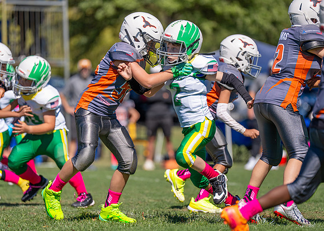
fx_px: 2337
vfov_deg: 5.7
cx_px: 159
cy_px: 106
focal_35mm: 254
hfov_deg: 7.9
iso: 160
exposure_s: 1/4000
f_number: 2.8
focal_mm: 200
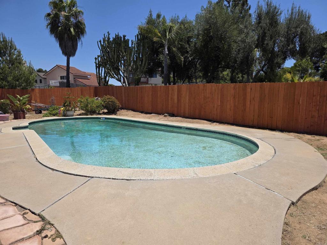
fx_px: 217
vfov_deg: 58.9
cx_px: 164
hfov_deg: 73.9
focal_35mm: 23
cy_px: 122
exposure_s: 1/7944
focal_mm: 6.3
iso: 80
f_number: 1.7
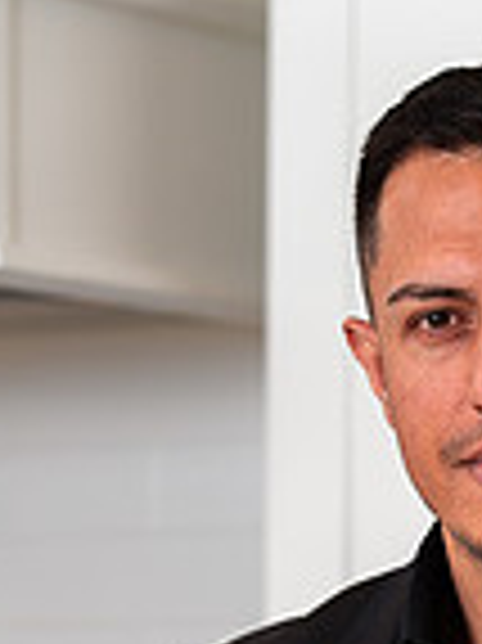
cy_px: 932
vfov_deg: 7.6
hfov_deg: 5.7
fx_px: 4797
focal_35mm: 258
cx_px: 541
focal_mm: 85
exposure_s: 1/160
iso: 50
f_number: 3.2
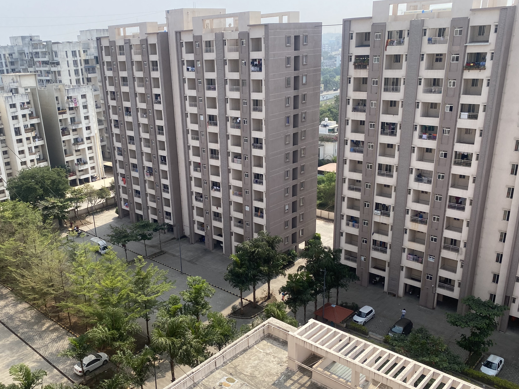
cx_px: 222
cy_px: 215
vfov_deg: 44.1
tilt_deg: -20.3
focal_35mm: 32
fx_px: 480
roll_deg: +2.5
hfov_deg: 56.6
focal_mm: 4.25
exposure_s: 1/2105
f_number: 1.8
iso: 32
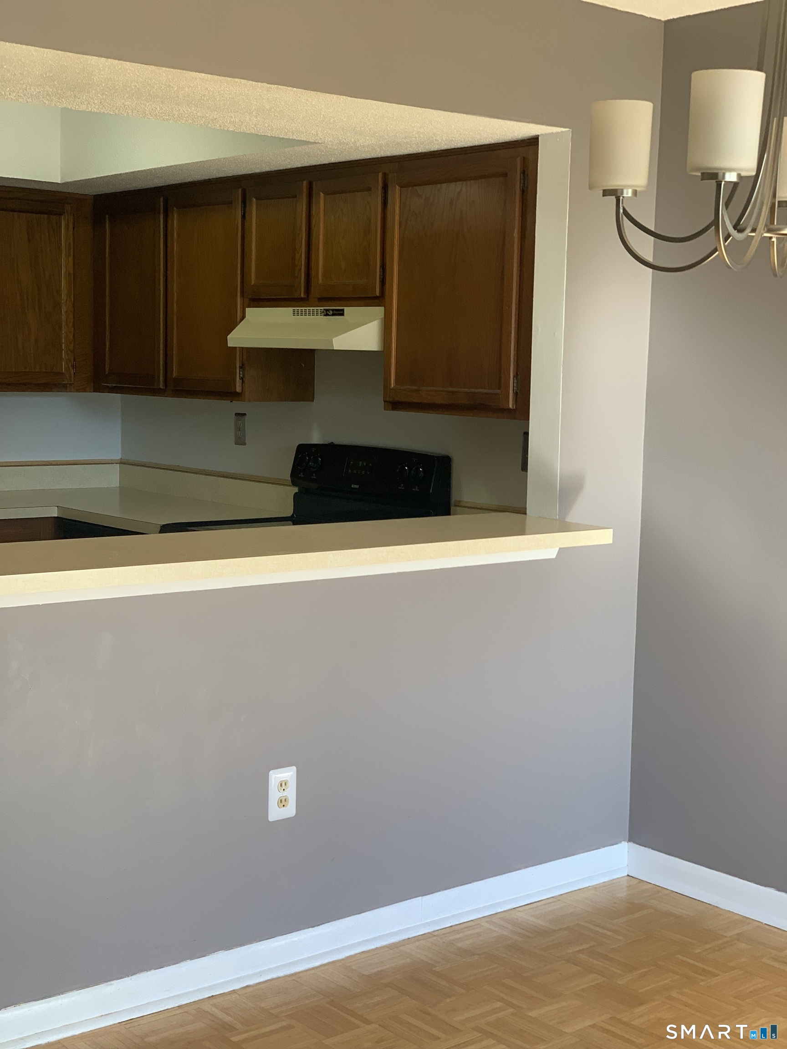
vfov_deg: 36.8
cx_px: 394
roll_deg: -0.2
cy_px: 524
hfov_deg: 28.0
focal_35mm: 52
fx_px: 1576
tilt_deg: -5.0
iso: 64
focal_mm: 6
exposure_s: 1/122
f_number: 2.4
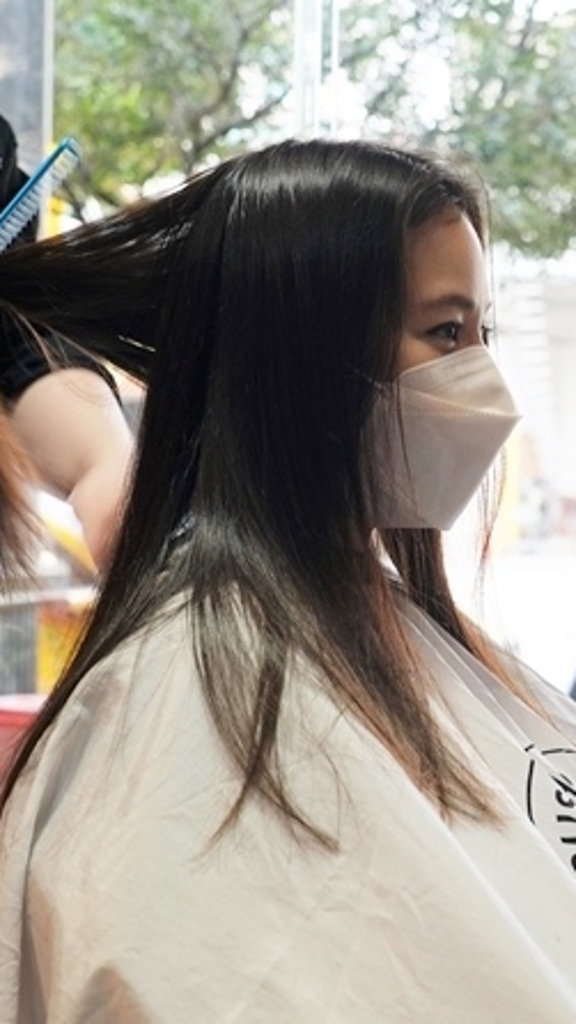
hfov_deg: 12.8
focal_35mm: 94
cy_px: 502
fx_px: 2551
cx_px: 445
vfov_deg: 22.7
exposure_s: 1/40
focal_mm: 40
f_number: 5
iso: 125
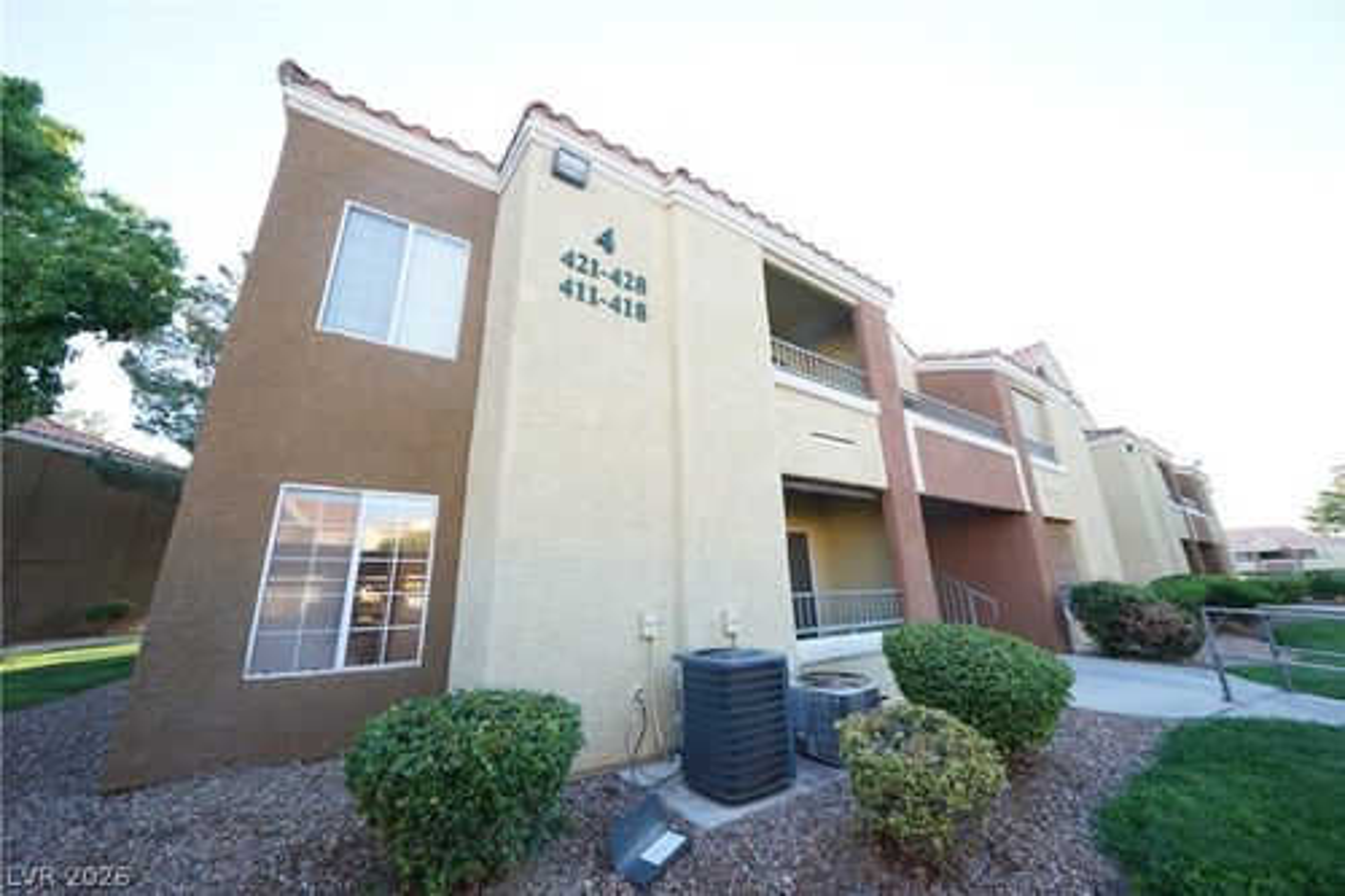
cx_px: 672
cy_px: 448
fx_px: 448
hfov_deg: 112.6
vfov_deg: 90.0
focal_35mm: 12
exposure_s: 1/250
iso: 1600
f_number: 8
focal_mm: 12
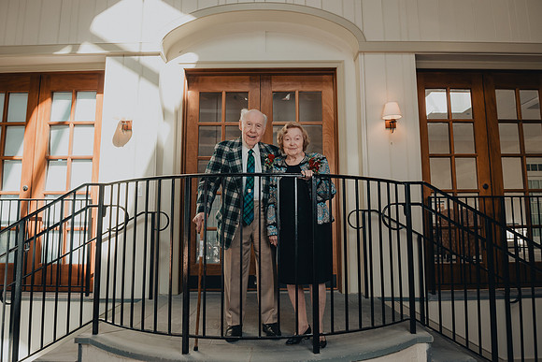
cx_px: 271
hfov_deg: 72.3
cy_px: 181
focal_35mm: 25
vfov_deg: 52.0
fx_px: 371
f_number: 5.6
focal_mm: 24
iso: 400
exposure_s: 1/200
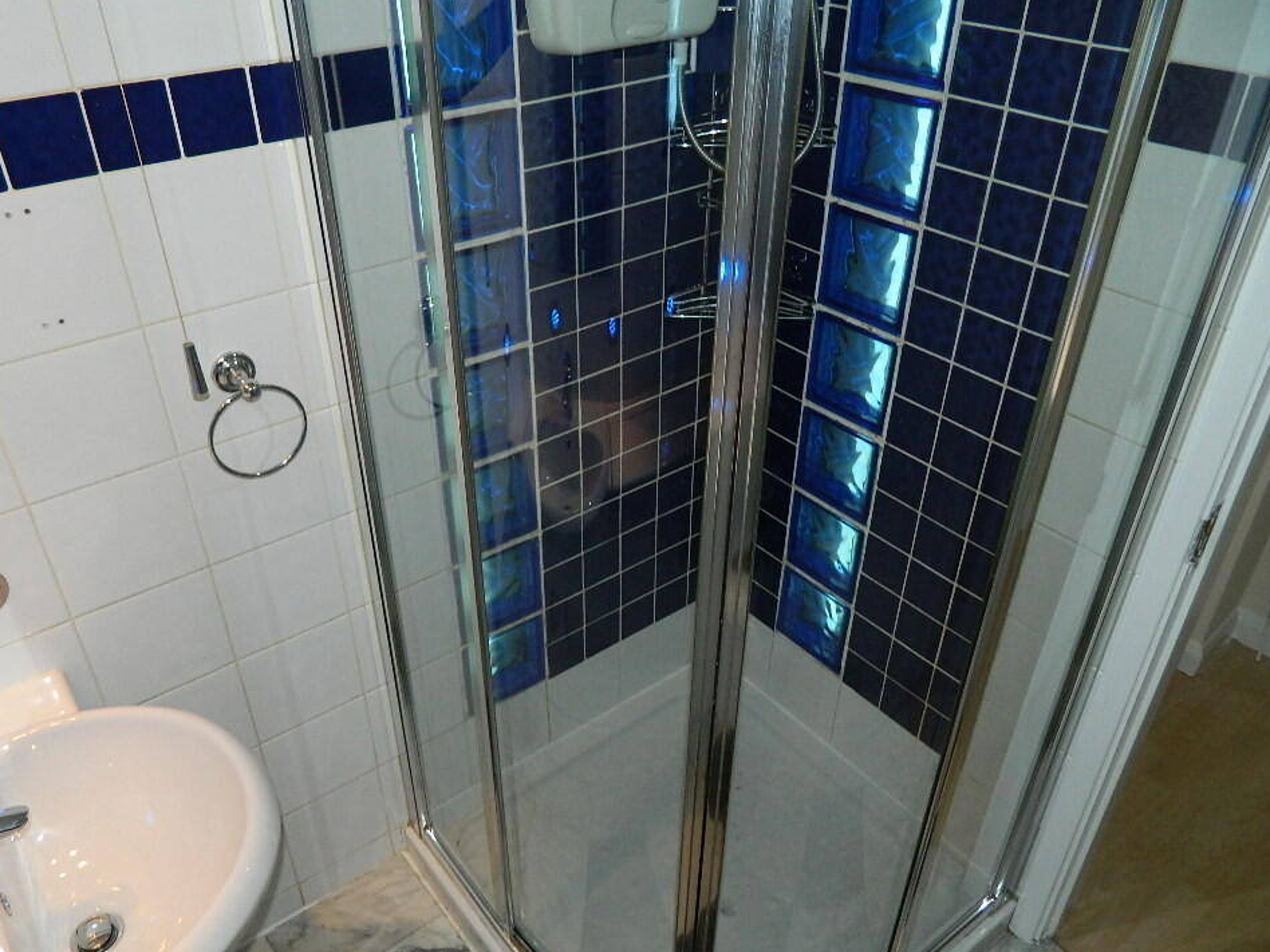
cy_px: 487
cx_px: 589
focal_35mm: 27
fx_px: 991
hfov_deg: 65.2
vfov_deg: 51.3
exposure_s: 1/30
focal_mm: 4.5
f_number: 3.1
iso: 200
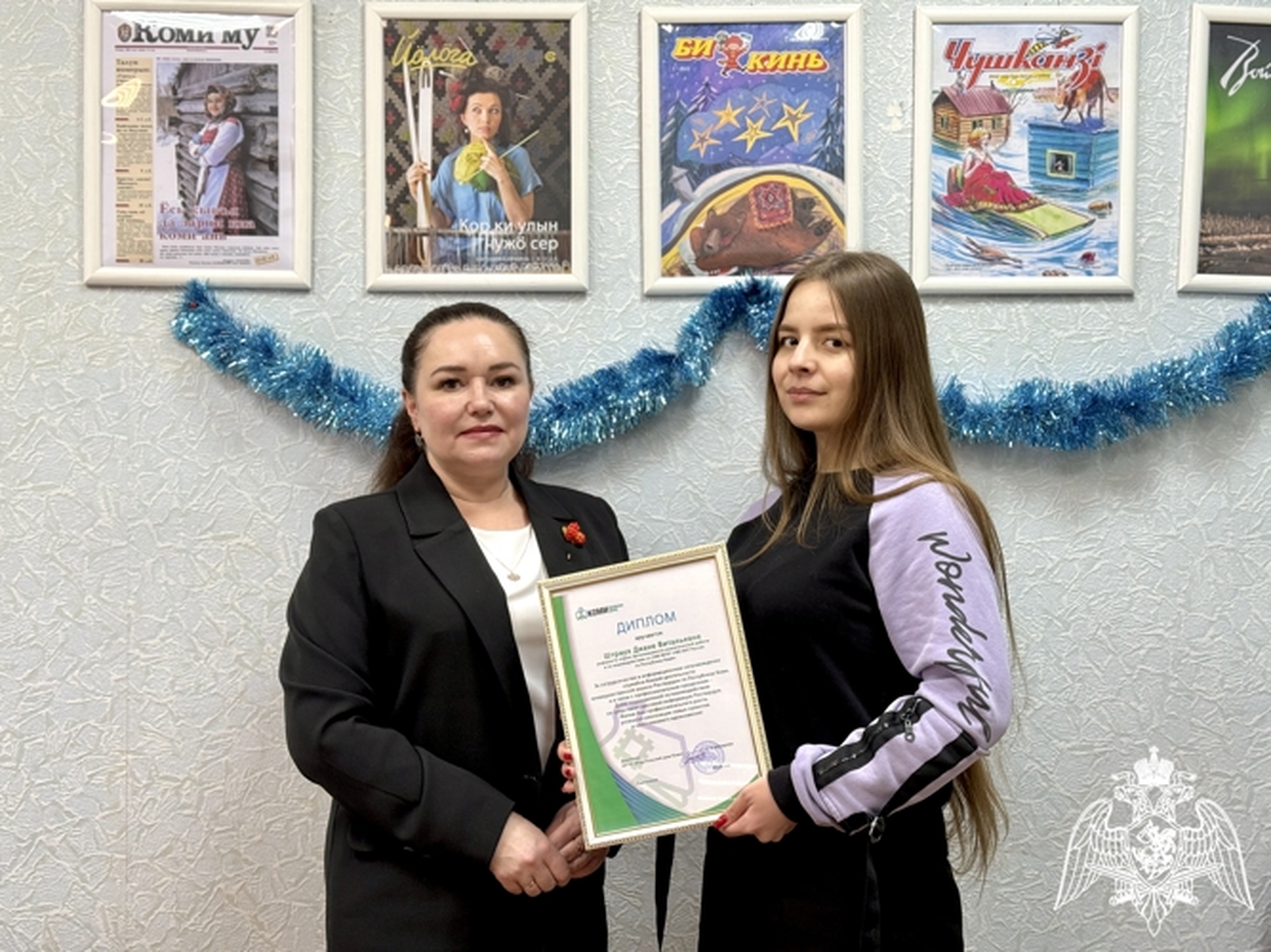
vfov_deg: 30.3
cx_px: 636
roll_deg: +0.2
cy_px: 476
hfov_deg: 39.7
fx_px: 1762
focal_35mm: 48
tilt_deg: +0.8
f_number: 1.78
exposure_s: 1/50
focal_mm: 6.76
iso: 50
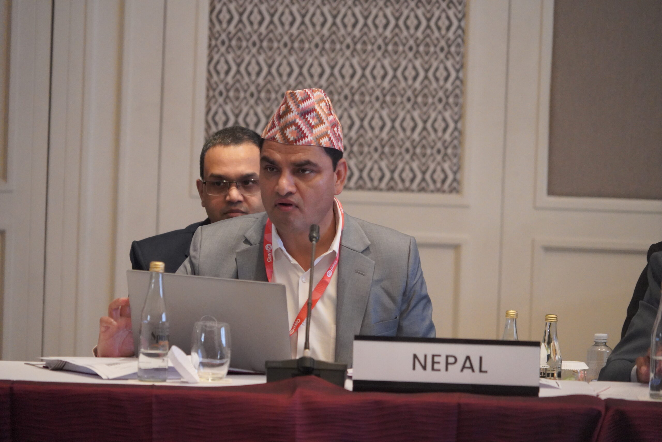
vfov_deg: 5.7
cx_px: 331
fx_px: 4413
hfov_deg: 8.6
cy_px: 221
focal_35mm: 240
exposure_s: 1/200
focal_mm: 240
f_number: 6.3
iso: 12800
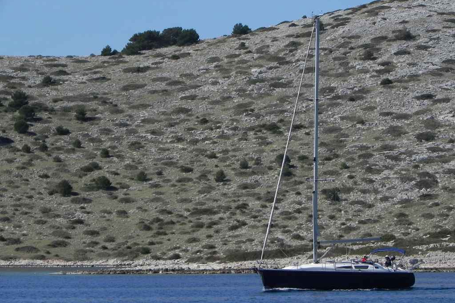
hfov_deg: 9.3
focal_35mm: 221
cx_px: 228
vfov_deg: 6.2
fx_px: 2793
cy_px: 155
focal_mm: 37.7
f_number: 8
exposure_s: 1/600
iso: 160
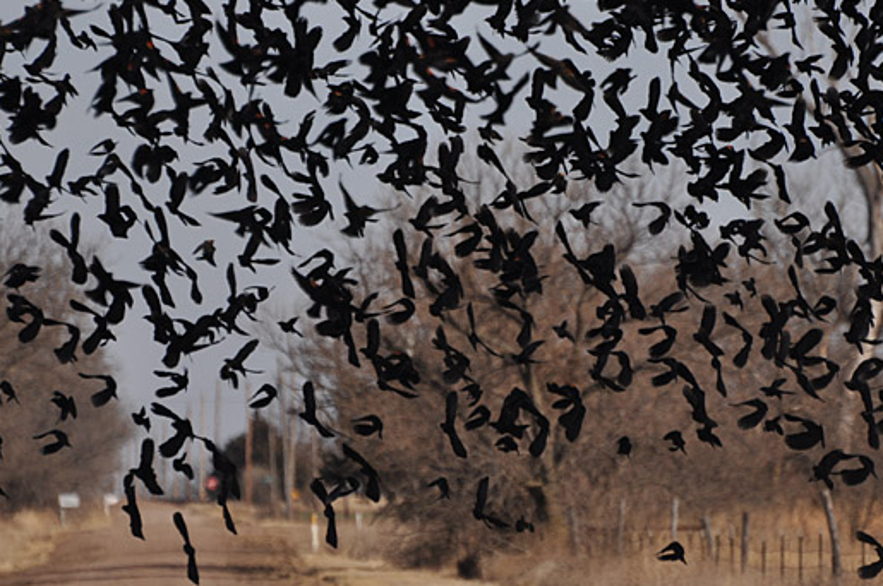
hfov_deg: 3.2
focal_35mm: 655
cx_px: 502
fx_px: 16045
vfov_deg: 2.1
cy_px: 235
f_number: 5.6
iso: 200
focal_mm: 300
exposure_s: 1/2000
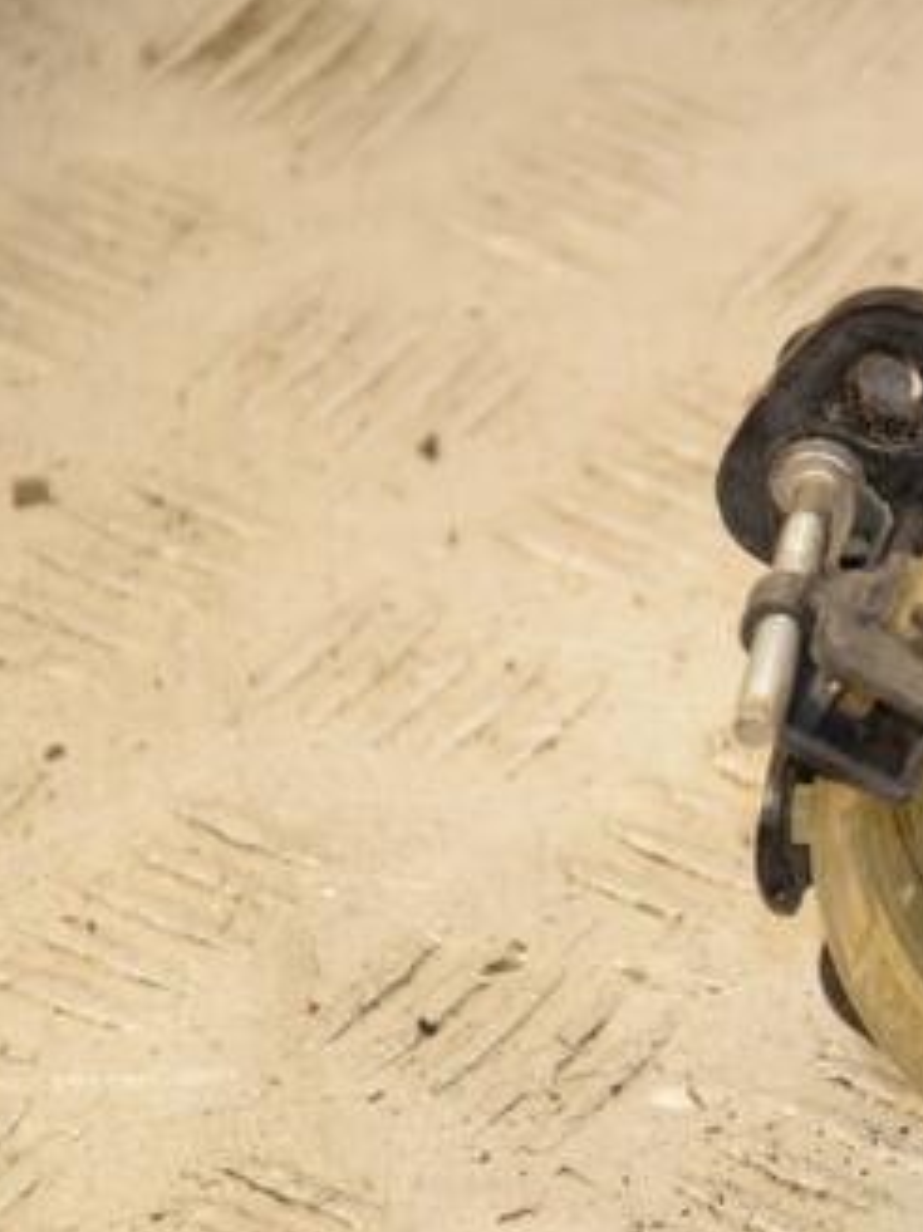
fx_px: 9886
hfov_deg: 5.3
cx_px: 1089
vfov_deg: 7.1
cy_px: 723
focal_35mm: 278
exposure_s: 1/200
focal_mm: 105
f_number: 6.3
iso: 800
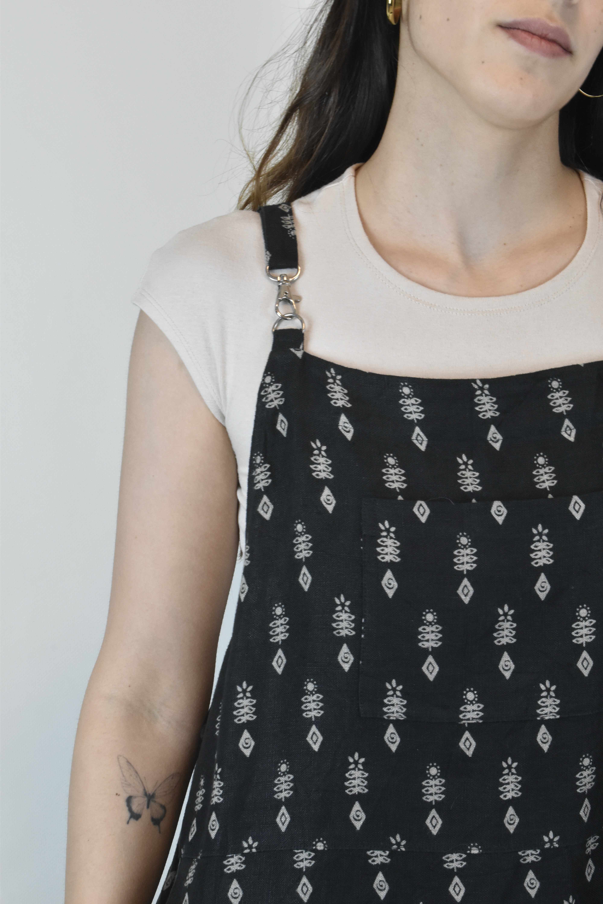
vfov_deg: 24.6
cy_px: 452
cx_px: 302
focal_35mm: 82
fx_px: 2073
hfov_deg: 16.6
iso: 1600
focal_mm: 55
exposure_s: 1/40
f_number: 16
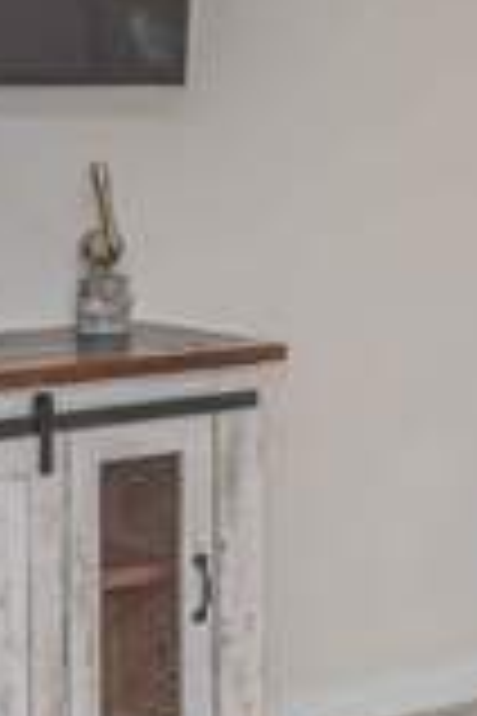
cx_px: 544
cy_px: 173
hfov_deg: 11.2
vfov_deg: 16.8
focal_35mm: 121
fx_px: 2405
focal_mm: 24
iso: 400
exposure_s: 1/160
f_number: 7.1
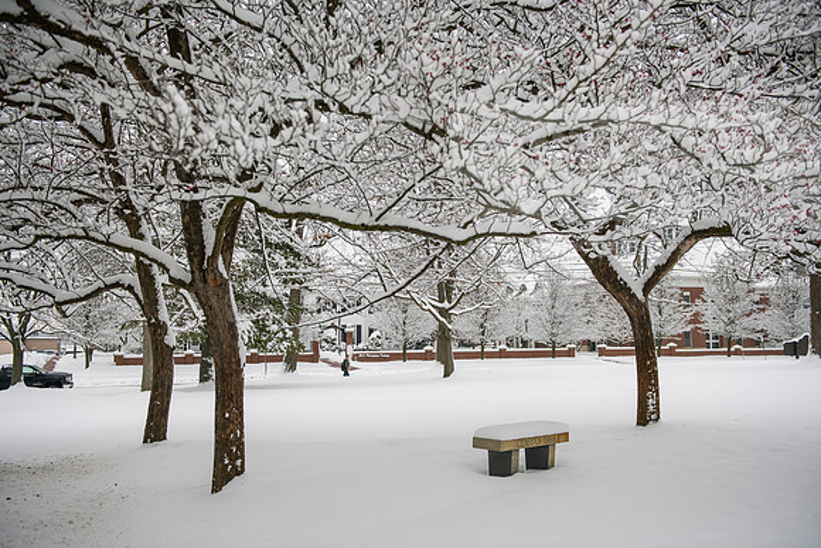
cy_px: 274
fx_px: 821
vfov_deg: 36.9
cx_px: 410
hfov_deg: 53.1
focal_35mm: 36
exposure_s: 1/400
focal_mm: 36
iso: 320
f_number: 3.5
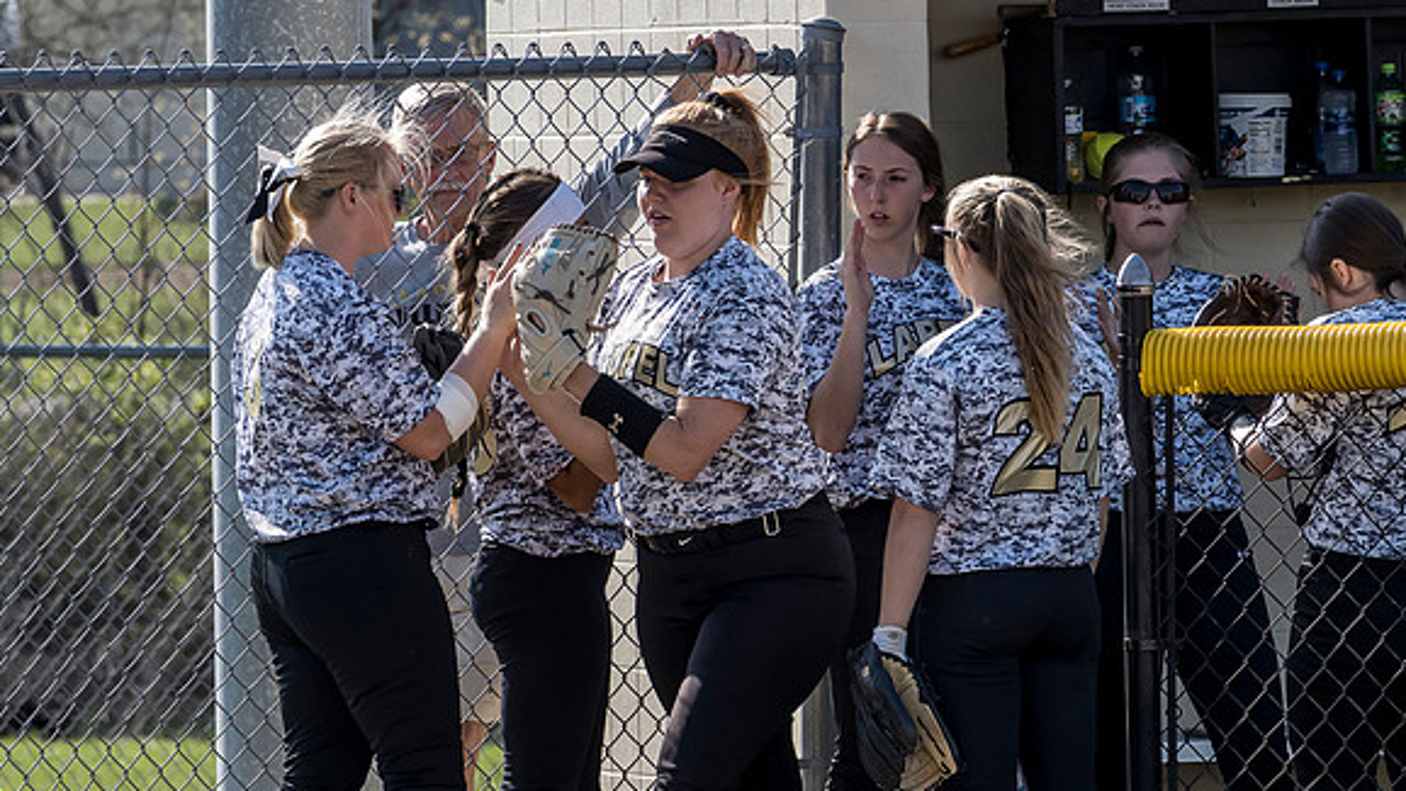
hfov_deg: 4.7
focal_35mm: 464
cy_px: 342
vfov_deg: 2.6
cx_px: 705
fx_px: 17297
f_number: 6.3
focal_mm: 162
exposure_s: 1/1000
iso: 400
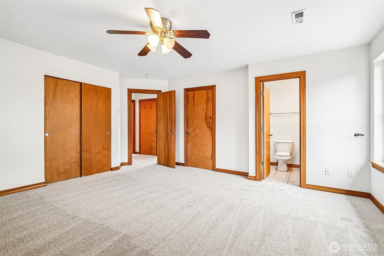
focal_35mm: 16
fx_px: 171
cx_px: 192
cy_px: 128
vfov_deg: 73.7
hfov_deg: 96.7
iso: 1600
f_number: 5.6
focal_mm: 16
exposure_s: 1/40
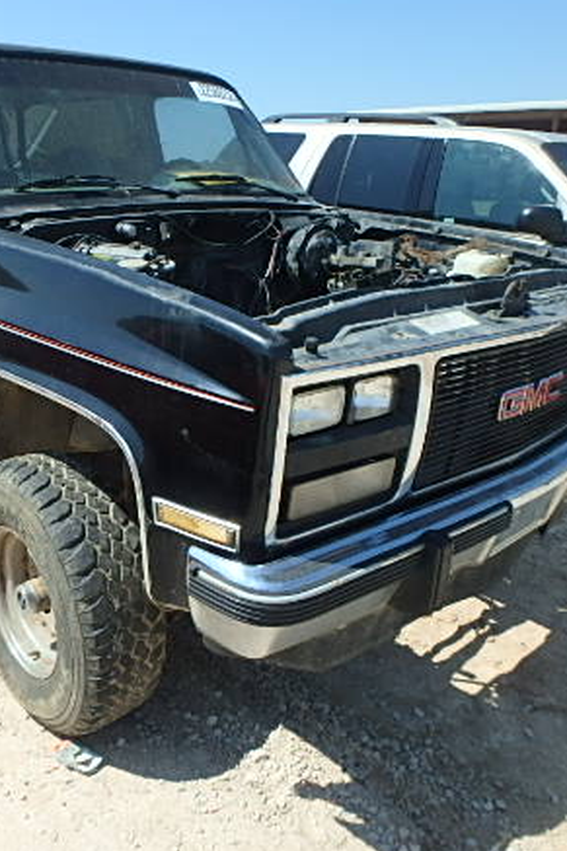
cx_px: 175
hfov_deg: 40.4
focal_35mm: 32
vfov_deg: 58.7
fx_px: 757
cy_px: 409
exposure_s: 1/1000
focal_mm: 3.7
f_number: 3.5
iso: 125
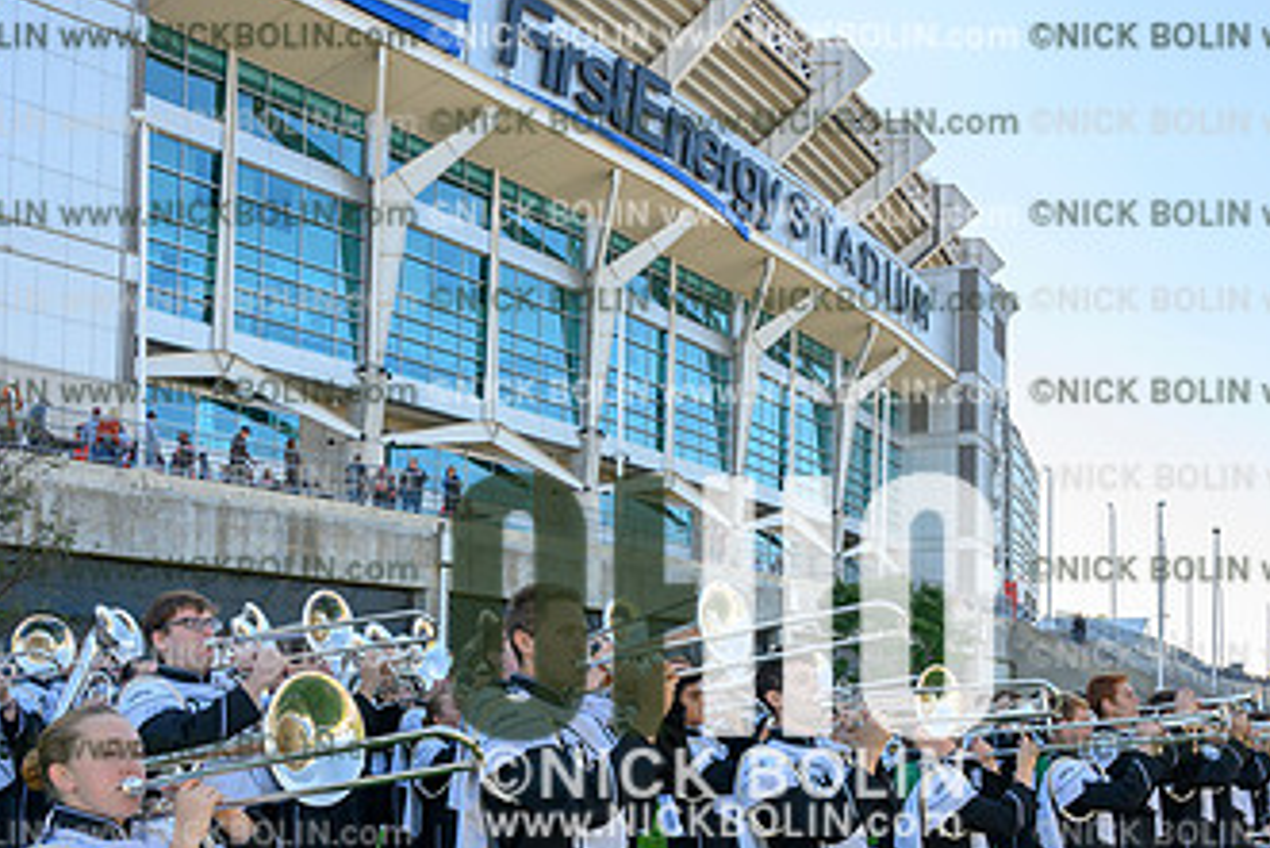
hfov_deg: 46.3
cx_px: 721
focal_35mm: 42
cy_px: 658
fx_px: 1482
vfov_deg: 31.2
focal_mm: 24
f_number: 8
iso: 800
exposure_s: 1/640
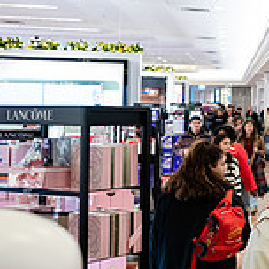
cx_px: 460
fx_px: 703
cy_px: 98
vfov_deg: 21.6
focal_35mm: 80
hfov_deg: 18.0
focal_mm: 24
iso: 1000
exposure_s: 1/200
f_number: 3.2
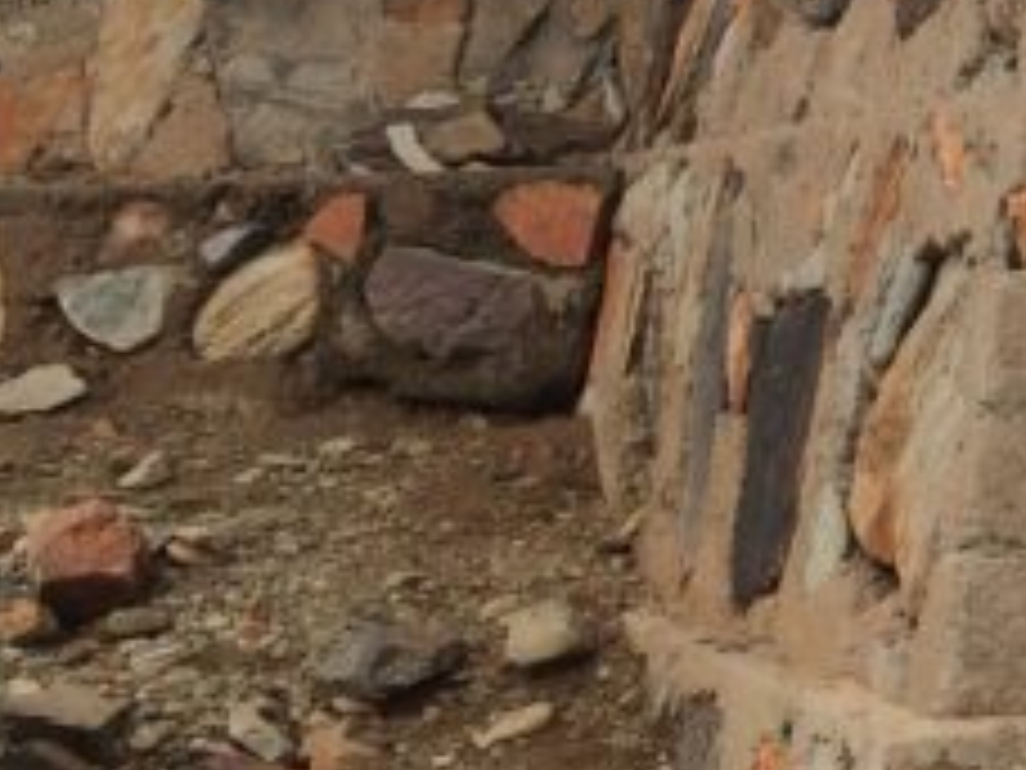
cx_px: 2115
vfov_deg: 11.1
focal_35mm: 130
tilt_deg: +5.4
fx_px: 3853
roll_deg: +3.1
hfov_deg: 13.0
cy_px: -212
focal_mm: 4.15
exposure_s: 1/1325
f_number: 2.2
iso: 32
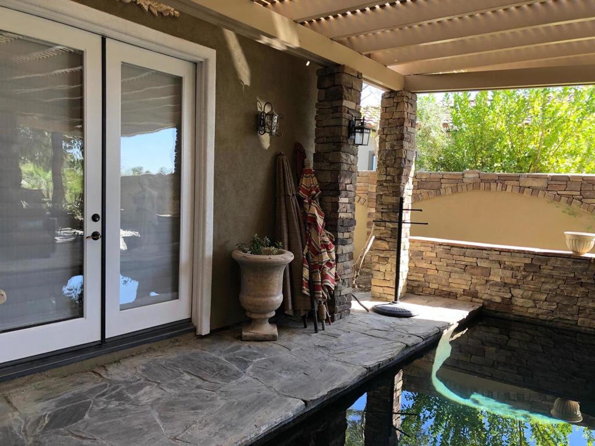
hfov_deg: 63.4
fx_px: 481
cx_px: 298
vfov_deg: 49.7
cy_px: 223
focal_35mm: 28
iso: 40
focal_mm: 3.99
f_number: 1.8
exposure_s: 1/120
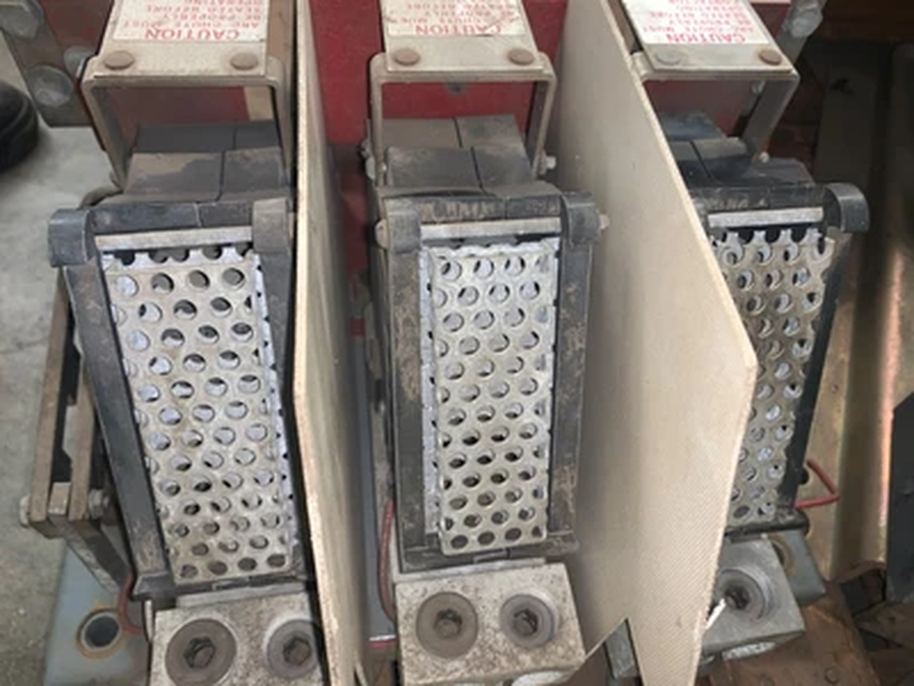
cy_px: 343
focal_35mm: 26
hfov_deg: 67.3
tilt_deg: -54.2
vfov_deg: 53.1
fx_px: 687
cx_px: 457
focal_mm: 4.25
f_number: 1.8
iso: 25
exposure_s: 1/7
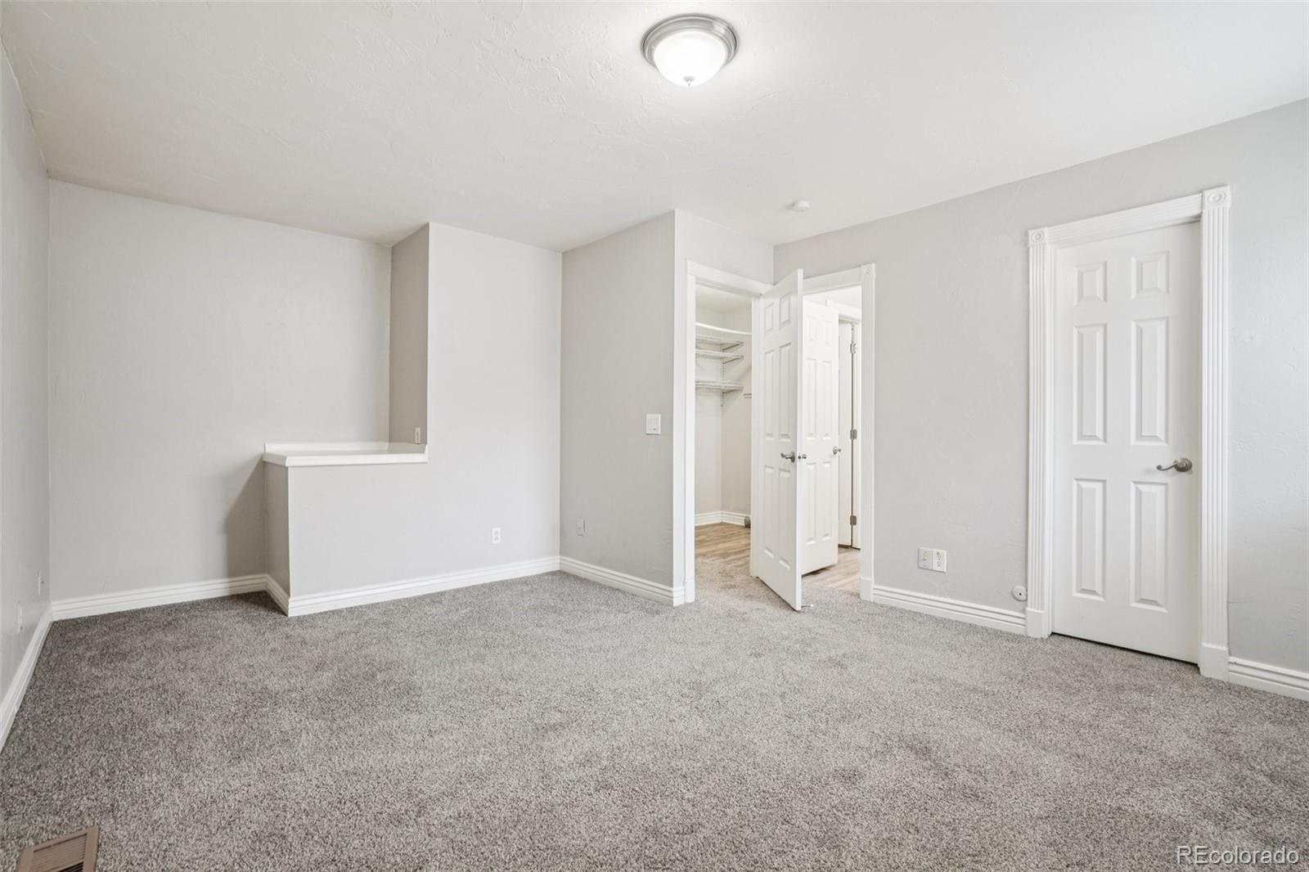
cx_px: 654
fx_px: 545
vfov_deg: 77.3
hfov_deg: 100.4
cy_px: 436
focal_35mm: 15
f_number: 8
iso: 400
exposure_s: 1/6
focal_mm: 10
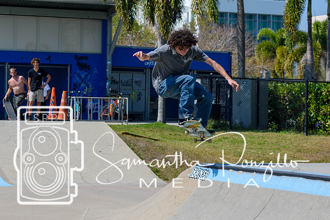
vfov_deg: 11.4
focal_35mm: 120
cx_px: 165
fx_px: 1100
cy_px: 110
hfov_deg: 17.1
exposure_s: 1/1000
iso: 200
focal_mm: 80
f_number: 8
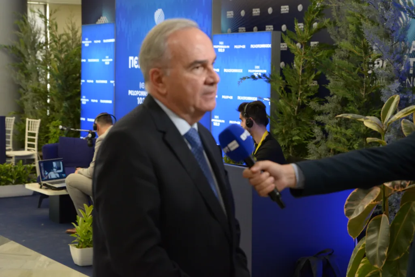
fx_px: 865
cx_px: 208
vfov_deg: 18.2
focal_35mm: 75
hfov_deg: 27.0
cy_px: 138
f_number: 3.2
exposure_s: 1/200
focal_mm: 50
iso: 1600
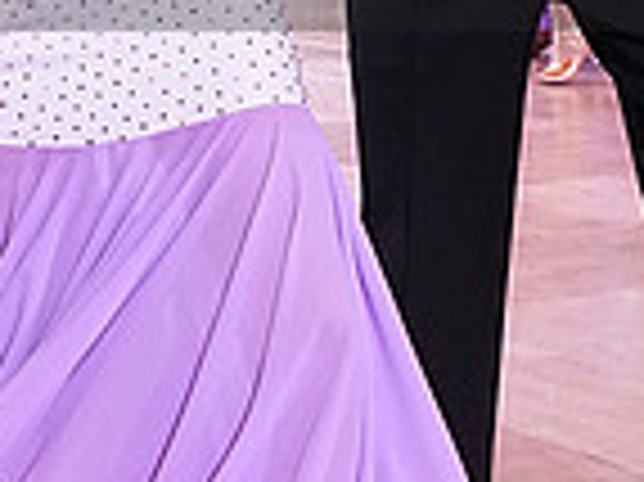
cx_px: 155
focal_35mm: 168
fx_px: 3123
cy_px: -117
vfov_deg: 8.7
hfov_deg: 11.7
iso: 3200
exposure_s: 1/320
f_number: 5.6
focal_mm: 29
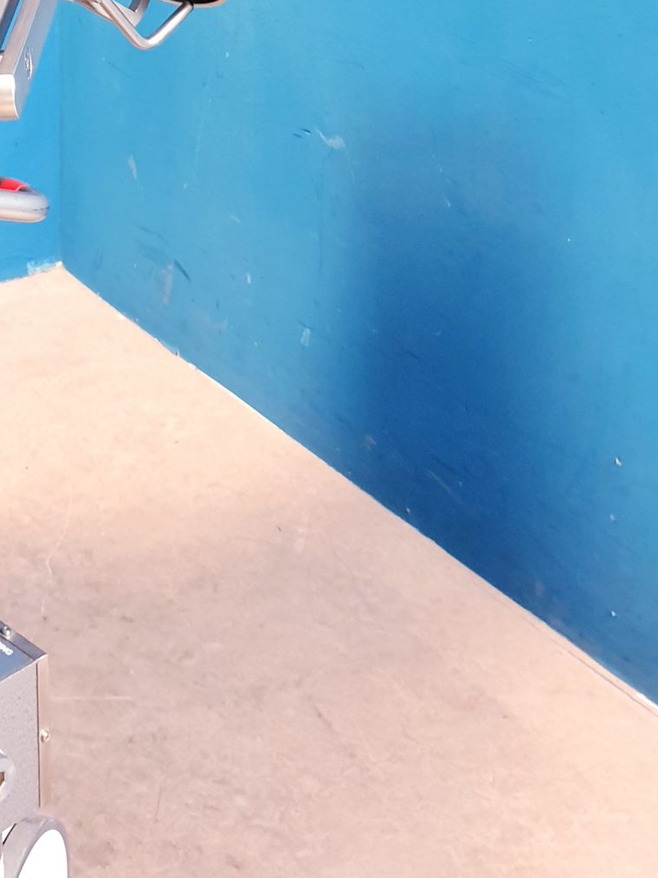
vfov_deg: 26.8
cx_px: 20
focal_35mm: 66
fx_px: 1673
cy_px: -108
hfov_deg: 21.6
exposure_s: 1/33
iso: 250
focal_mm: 4.3
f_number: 1.5
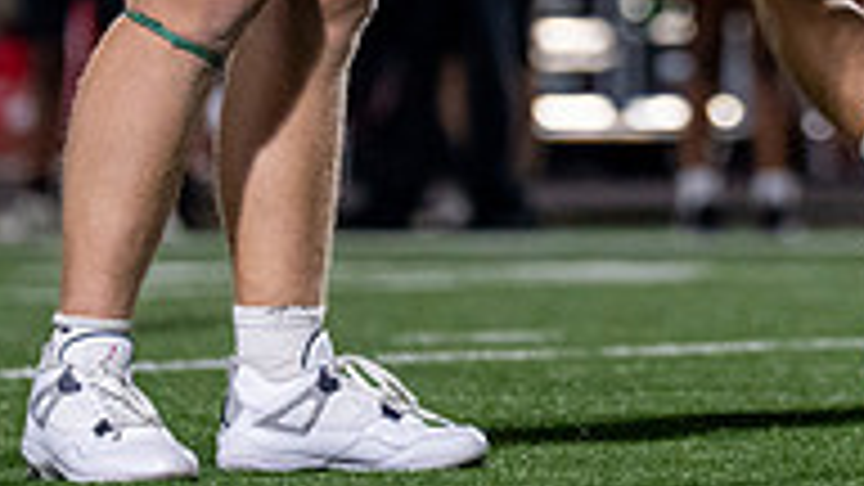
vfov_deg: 1.2
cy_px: -444
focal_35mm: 976
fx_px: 22360
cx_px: 724
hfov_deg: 2.2
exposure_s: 1/1250
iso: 2500
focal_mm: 200
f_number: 2.8
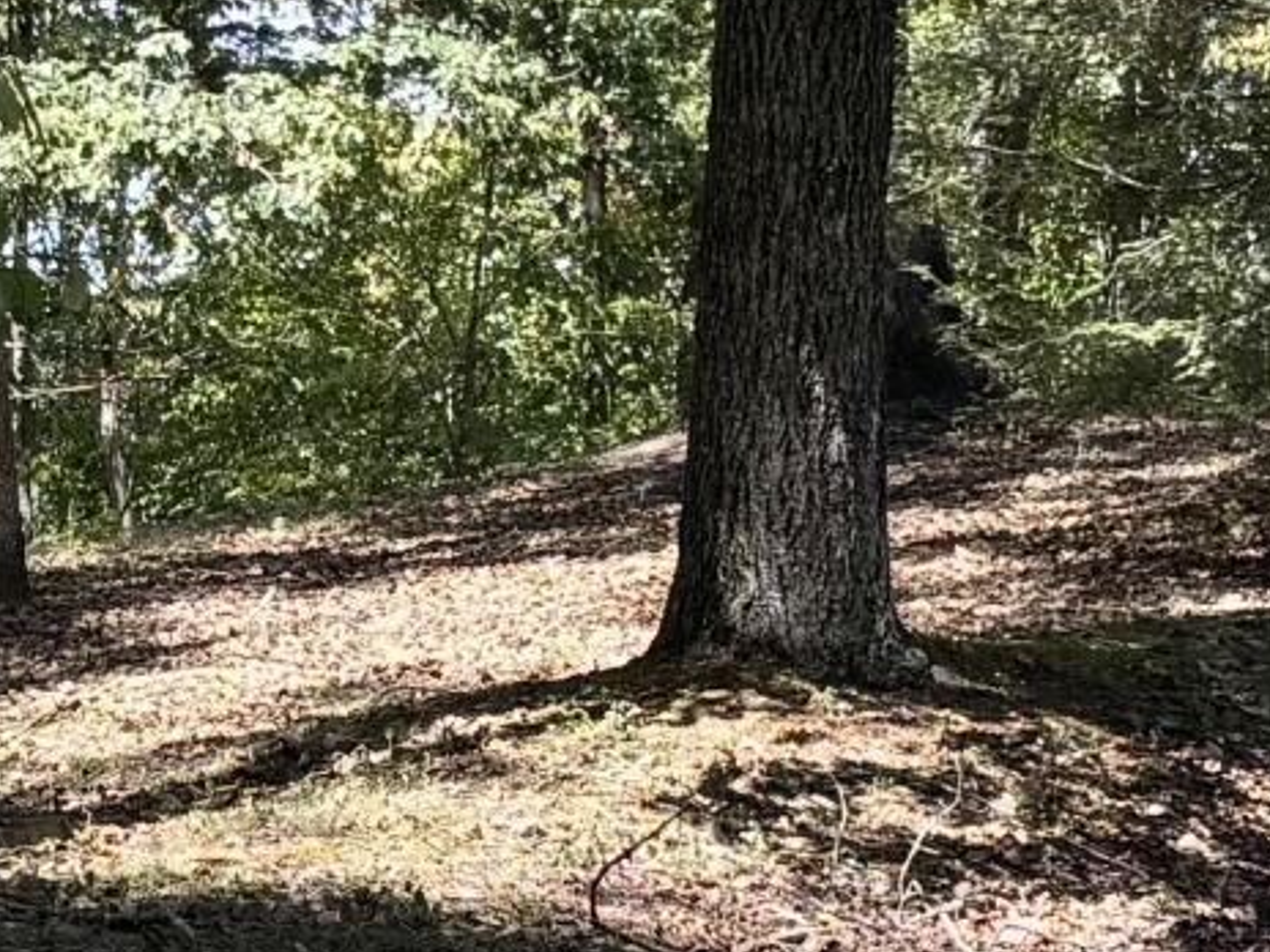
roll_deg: +0.8
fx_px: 6164
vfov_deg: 8.8
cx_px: 25
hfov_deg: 11.7
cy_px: 719
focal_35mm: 168
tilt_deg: +1.9
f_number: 1.6
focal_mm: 5.96
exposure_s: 1/428
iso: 50
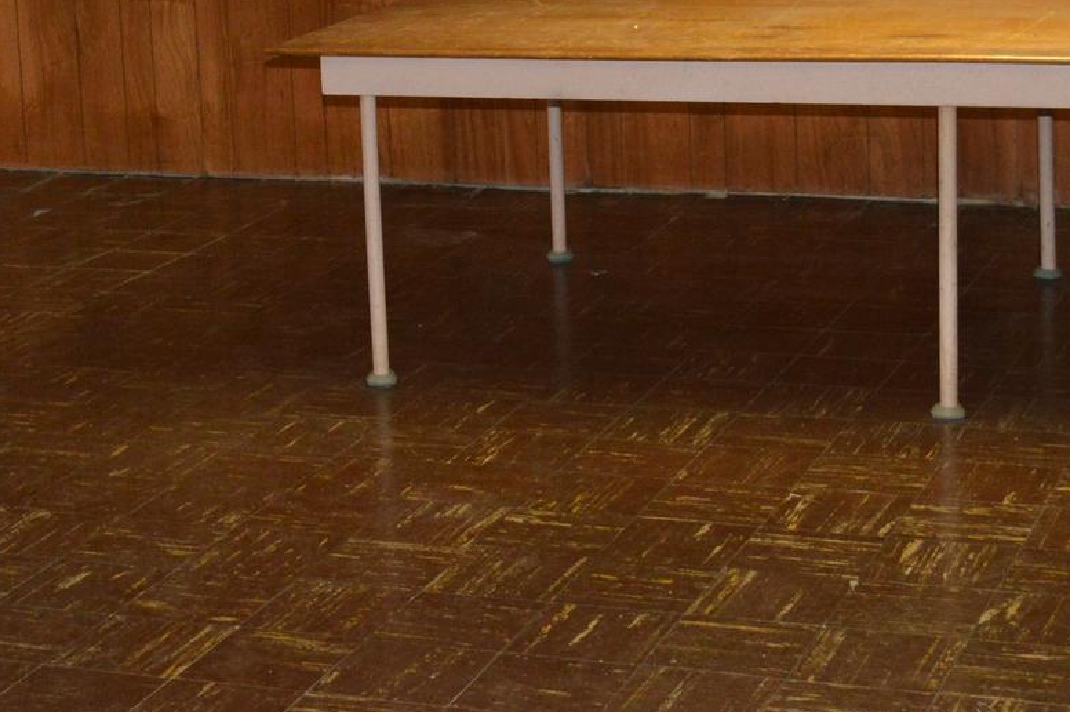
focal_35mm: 95
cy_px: 136
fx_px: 2821
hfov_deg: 21.5
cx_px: 461
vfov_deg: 14.3
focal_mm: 24
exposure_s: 1/60
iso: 800
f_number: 4
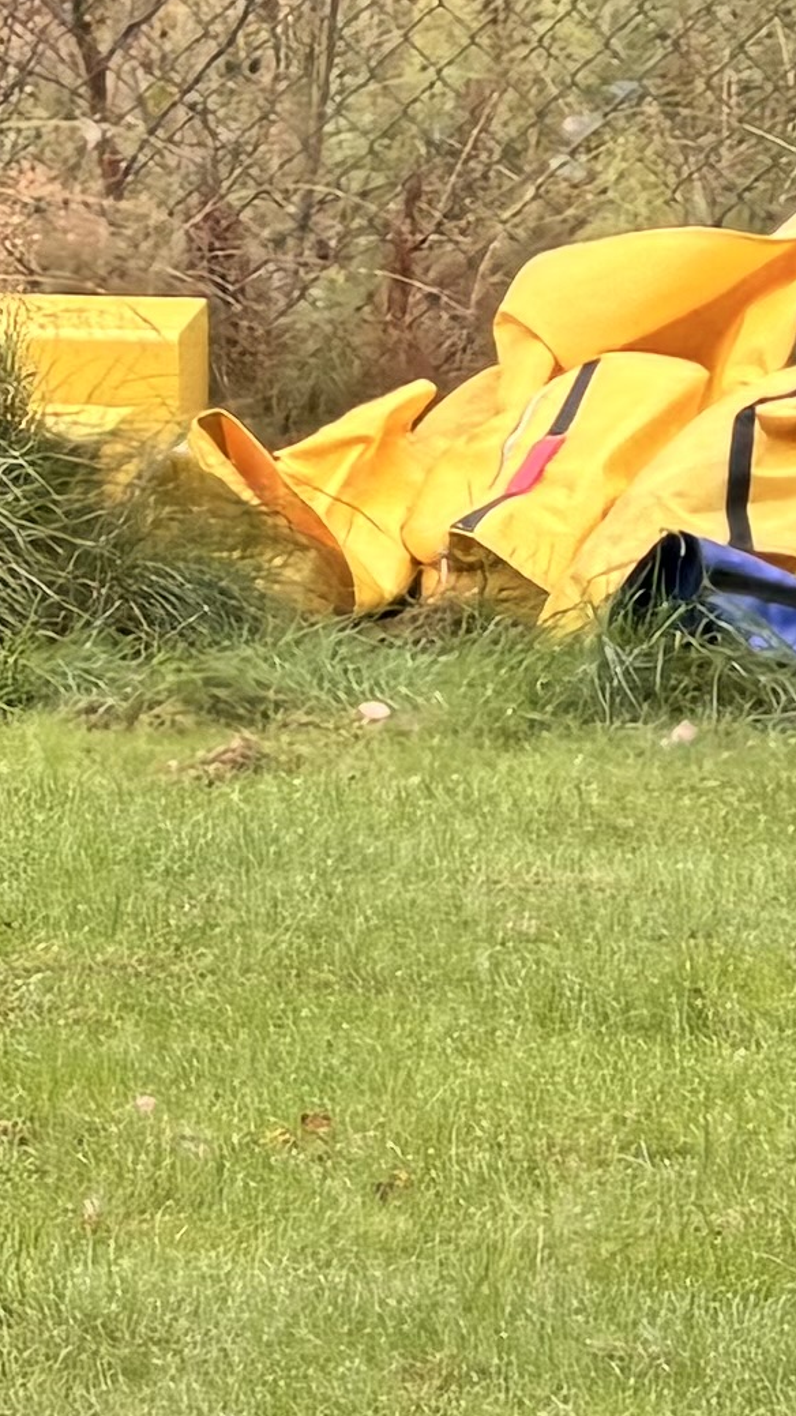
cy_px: 1333
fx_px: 22489
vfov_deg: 3.6
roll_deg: -0.9
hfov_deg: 2.0
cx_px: -8
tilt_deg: -7.3
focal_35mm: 599
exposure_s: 1/121
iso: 50
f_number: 2.8
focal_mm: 16.89
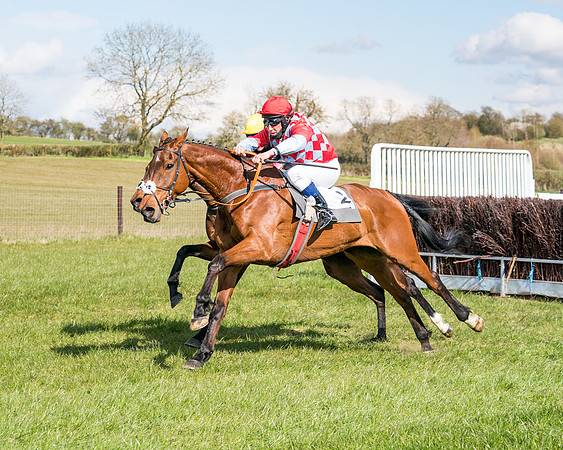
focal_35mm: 100
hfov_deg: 19.2
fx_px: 1660
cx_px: 217
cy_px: 197
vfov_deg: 15.4
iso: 400
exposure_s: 1/1600
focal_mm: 70
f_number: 5
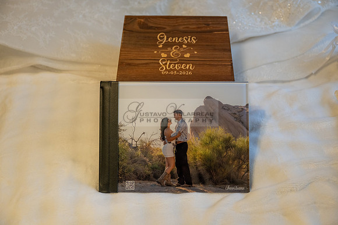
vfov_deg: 33.4
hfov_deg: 48.4
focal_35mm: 40
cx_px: 169
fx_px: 376
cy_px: 112
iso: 800
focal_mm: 40
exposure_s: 1/200
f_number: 2.8
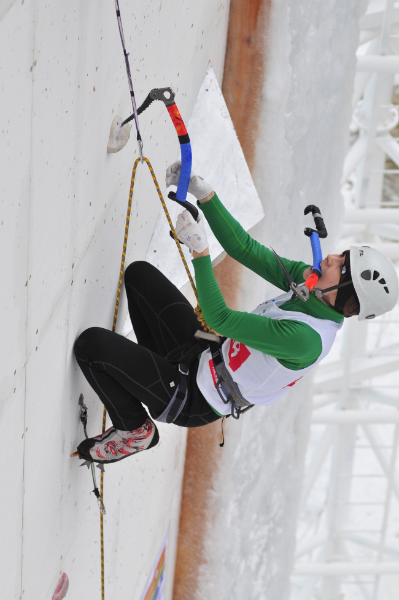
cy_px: 300
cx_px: 200
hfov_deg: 13.0
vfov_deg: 19.5
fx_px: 1749
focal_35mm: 105
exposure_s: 1/1600
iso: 400
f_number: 3.5
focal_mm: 70
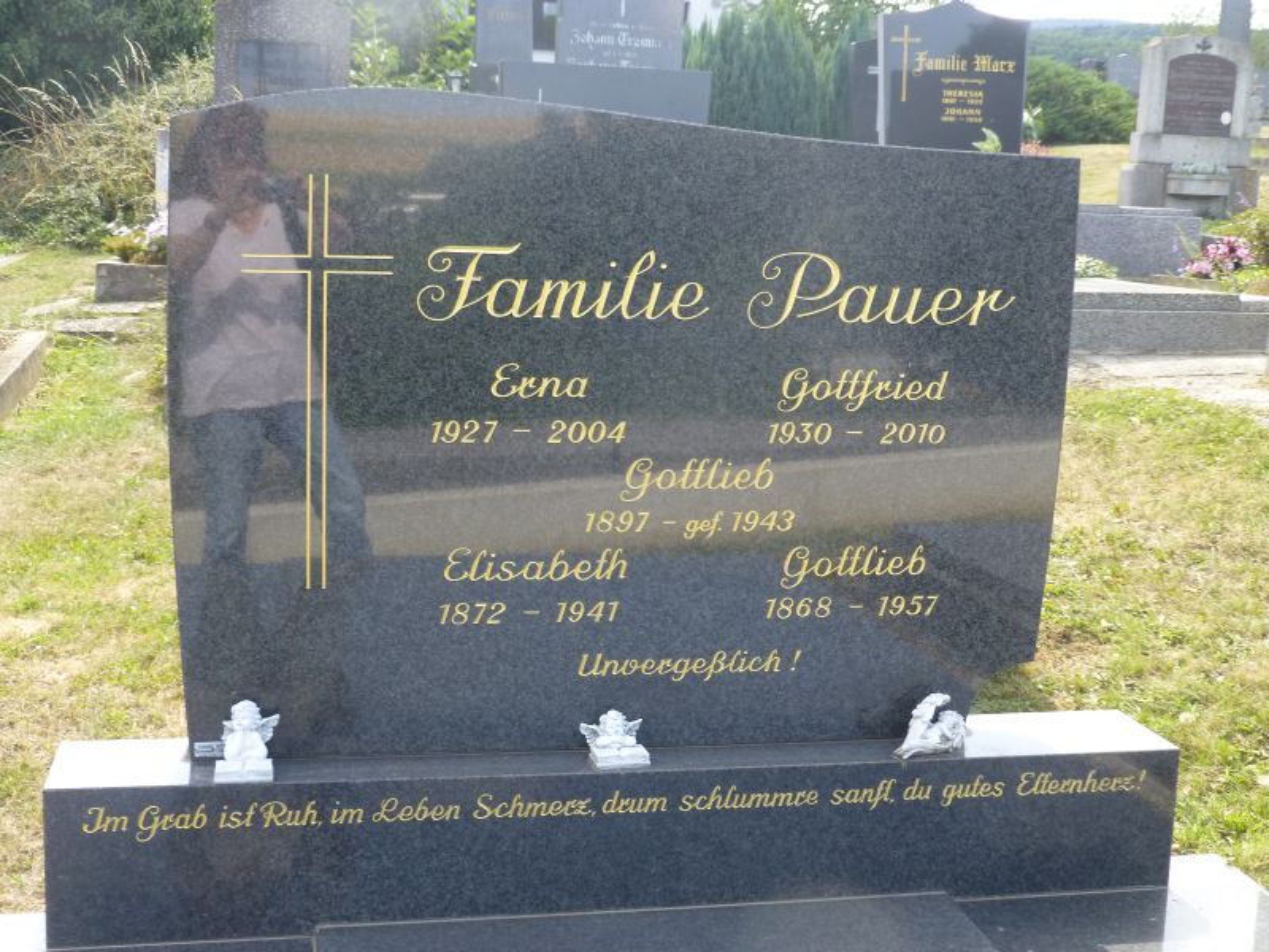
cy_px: 476
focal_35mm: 47
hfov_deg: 40.4
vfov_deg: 30.9
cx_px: 634
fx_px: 1723
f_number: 4.2
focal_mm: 8.5
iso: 100
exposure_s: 1/125
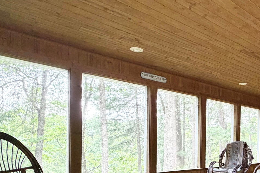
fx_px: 224
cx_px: 209
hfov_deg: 55.9
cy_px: 147
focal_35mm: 31
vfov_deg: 40.0
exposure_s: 1/78
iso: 320
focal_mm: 2.22
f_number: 2.2
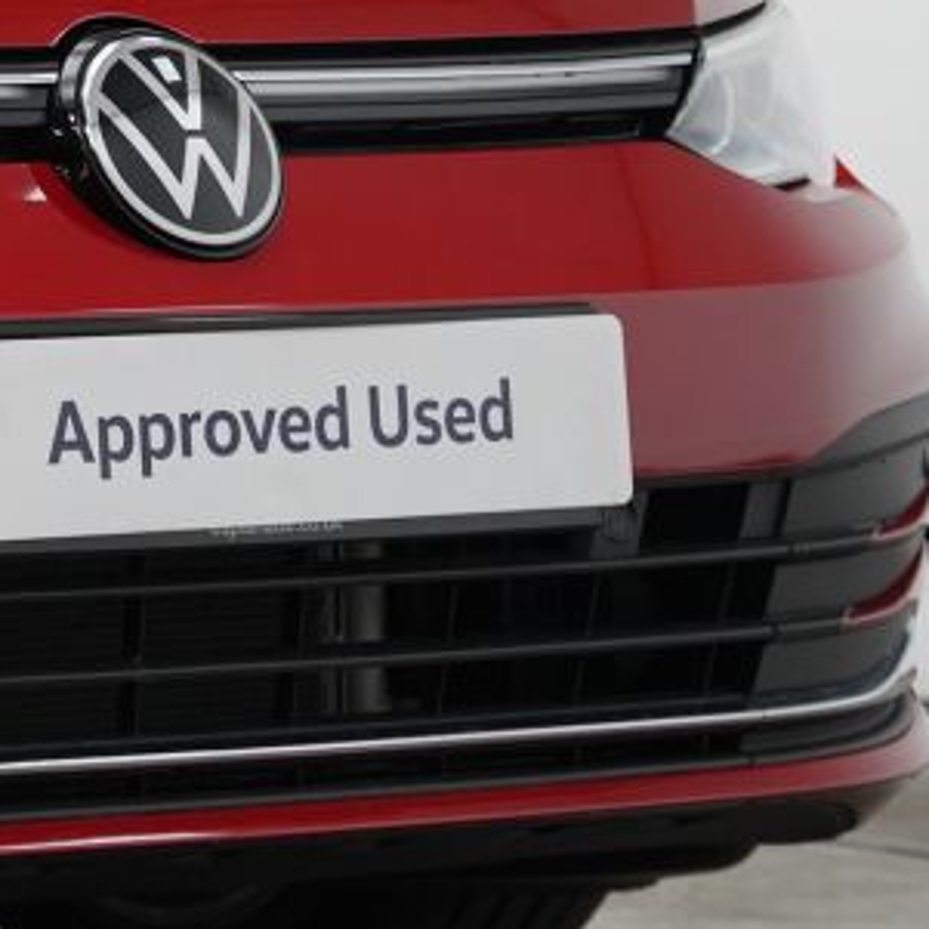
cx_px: -1139
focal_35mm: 263
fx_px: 7996
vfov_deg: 6.6
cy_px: 31
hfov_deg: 6.4
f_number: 4
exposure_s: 1/160
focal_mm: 58.3
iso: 1600
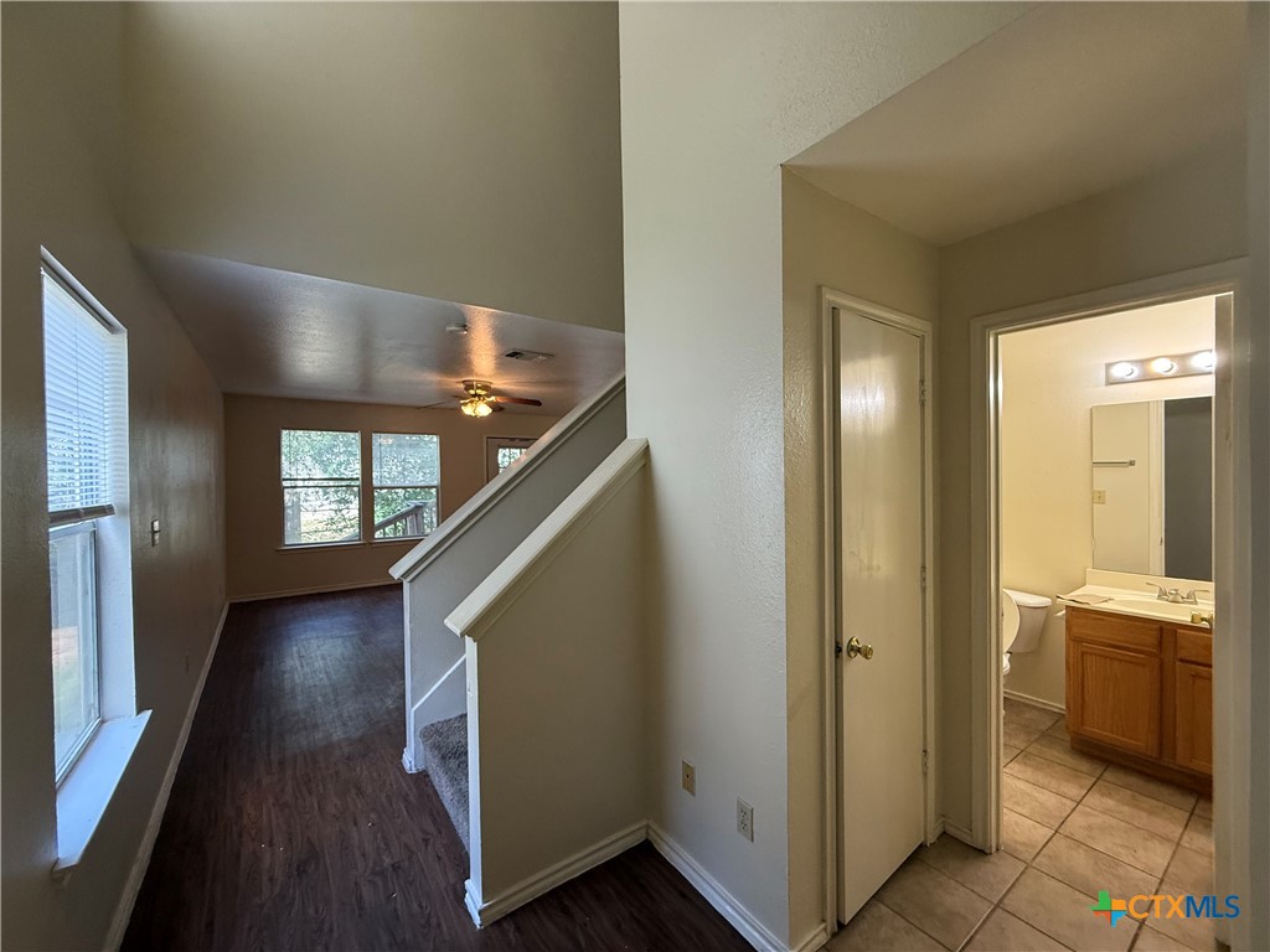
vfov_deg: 85.7
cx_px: 635
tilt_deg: +0.6
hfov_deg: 102.1
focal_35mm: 14
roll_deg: +0.9
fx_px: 514
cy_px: 476
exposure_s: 1/120
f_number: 2.2
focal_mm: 2.22
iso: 320
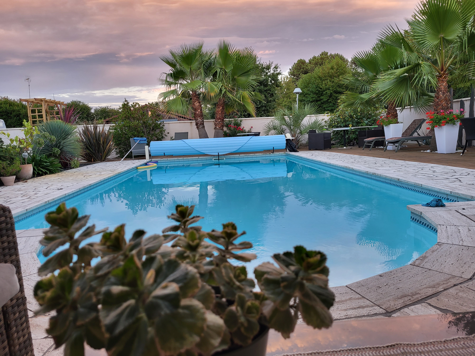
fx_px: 357
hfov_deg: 67.3
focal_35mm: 26
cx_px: 238
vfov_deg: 53.1
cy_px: 178
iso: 125
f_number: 1.8
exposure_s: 1/100
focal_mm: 5.4
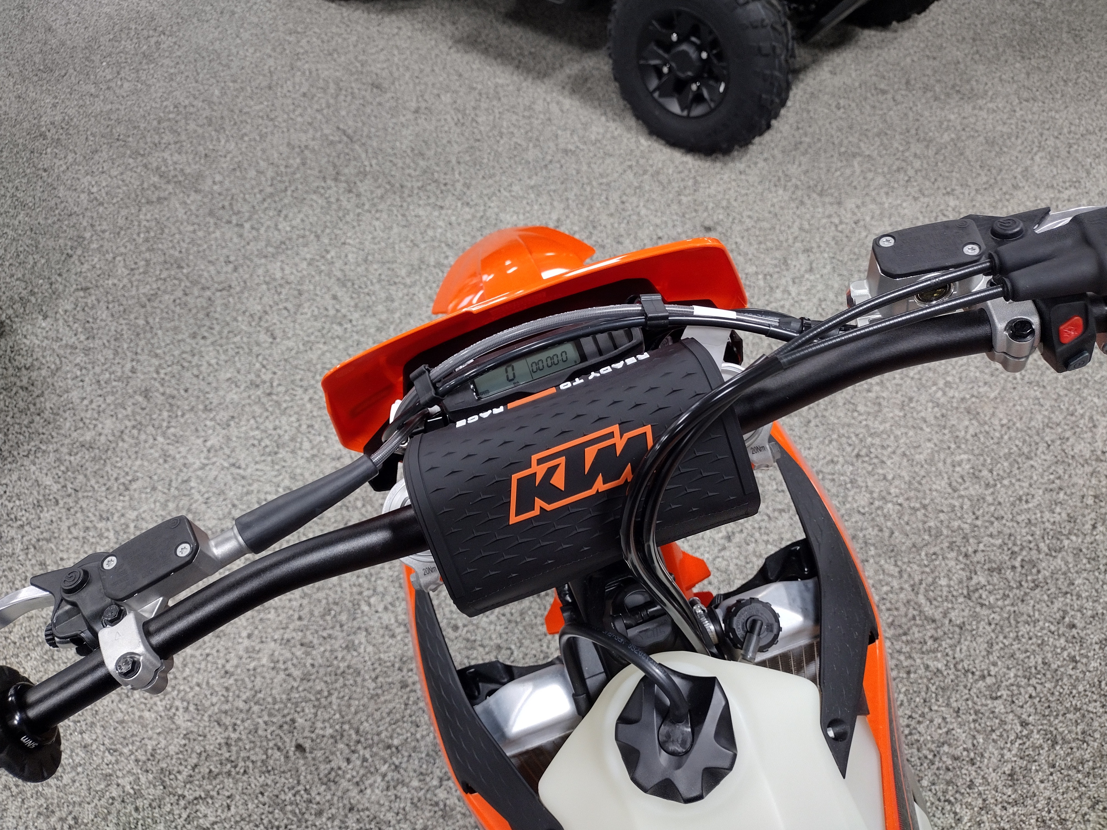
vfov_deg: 51.4
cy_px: 415
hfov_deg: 65.3
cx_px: 554
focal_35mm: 27
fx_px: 863
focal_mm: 4.71
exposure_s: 1/40
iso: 233
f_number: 1.7
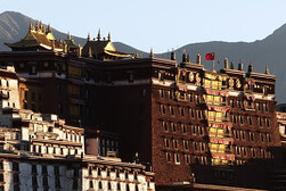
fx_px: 2656
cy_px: 288
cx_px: 320
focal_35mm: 334
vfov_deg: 4.1
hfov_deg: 6.1
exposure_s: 1/20
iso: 100
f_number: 14
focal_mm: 70
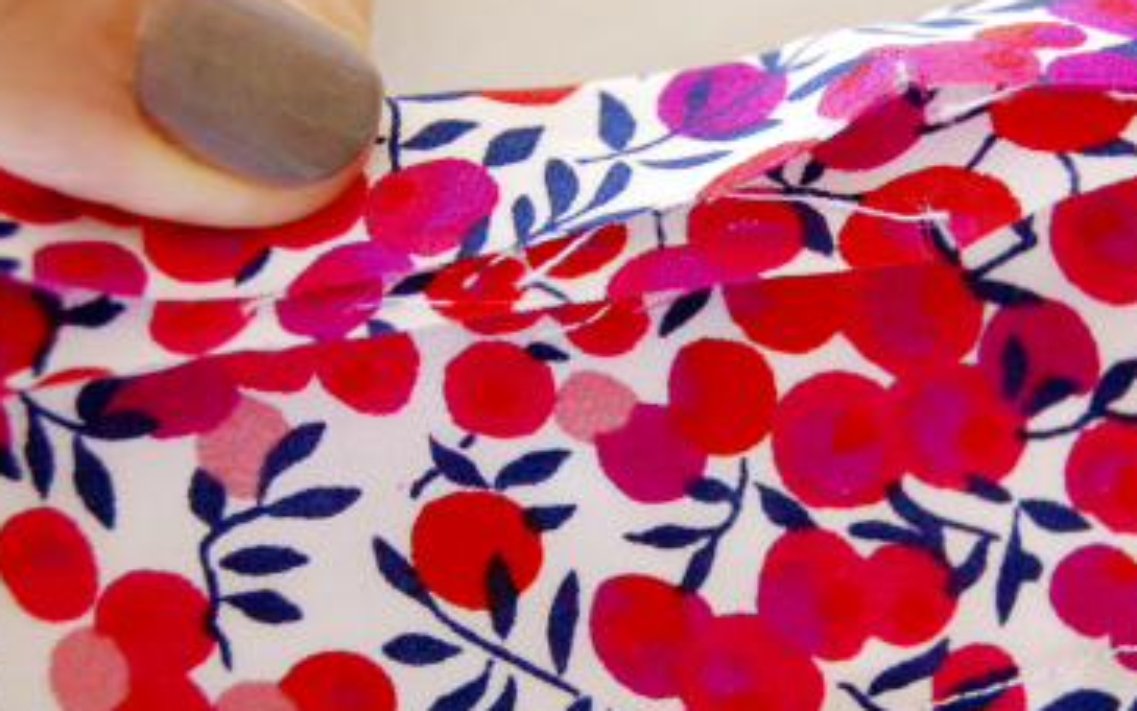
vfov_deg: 13.6
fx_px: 2975
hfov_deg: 21.6
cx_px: 620
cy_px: 288
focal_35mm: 96
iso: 1600
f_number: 5
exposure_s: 1/100
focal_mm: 38
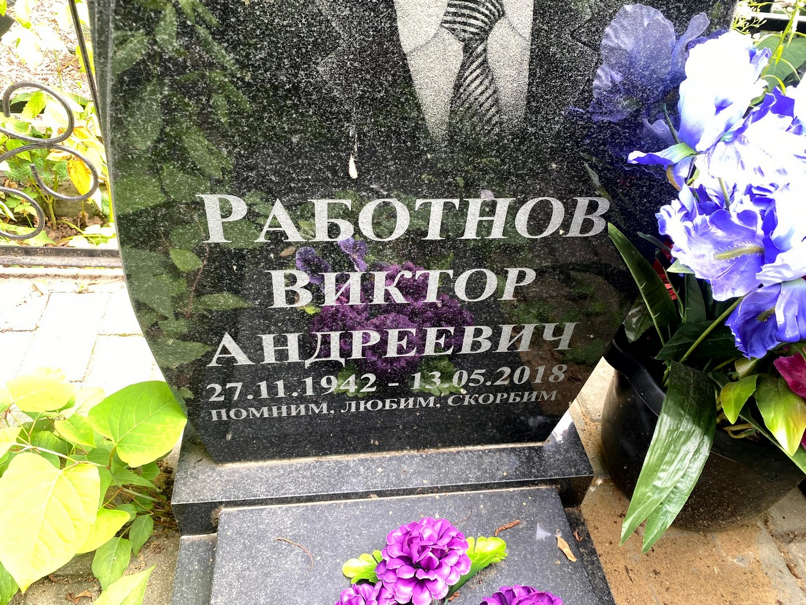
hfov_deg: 67.3
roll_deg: -7.2
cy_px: 302
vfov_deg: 53.1
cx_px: 403
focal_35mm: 26
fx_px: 606
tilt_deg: -39.0
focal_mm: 4.25
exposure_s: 1/122
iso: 50
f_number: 1.8
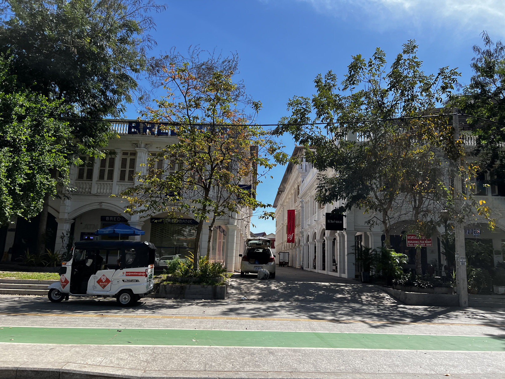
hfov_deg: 67.3
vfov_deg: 53.1
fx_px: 379
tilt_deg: +10.8
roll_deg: -3.4
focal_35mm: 26
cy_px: 190
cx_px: 252
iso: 50
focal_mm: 5.7
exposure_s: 1/2994
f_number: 1.5
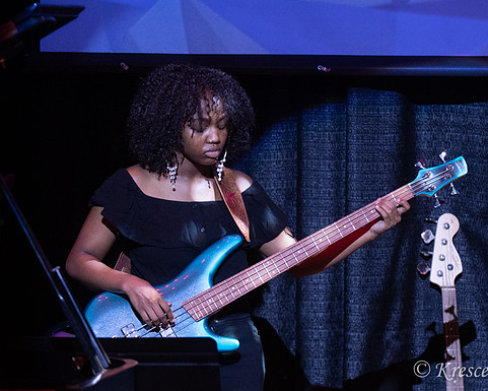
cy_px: 218
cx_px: 255
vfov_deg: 6.1
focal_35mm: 253
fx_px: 3655
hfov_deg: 7.6
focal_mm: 130
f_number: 2.8
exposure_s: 1/200
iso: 3200
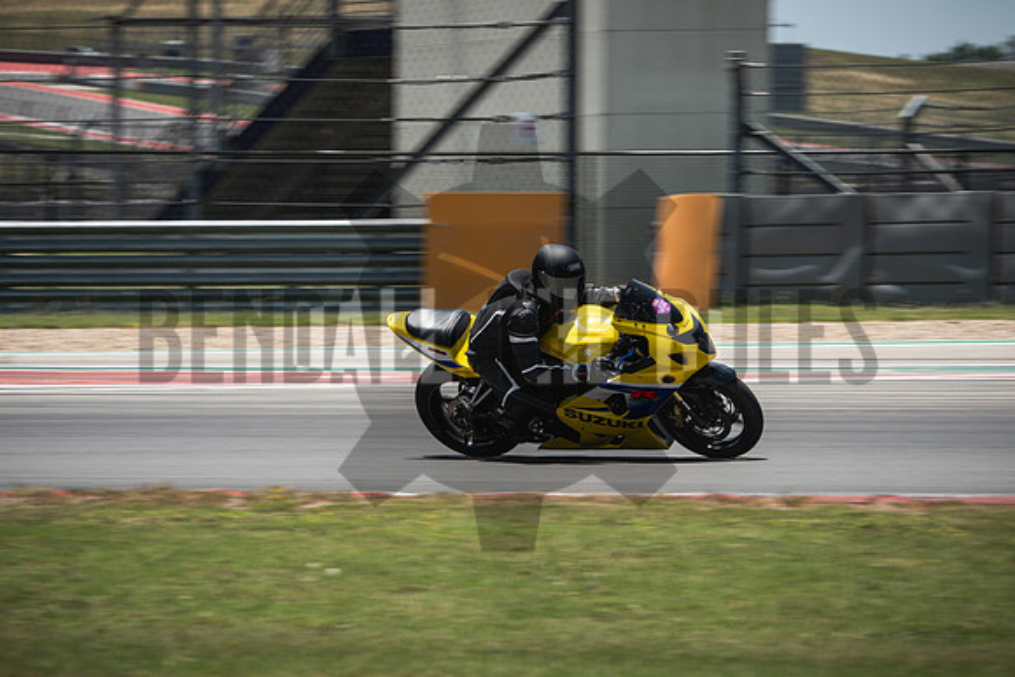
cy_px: 338
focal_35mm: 300
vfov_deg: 4.6
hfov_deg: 6.9
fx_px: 8460
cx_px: 508
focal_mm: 200
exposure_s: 1/250
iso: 160
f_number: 8
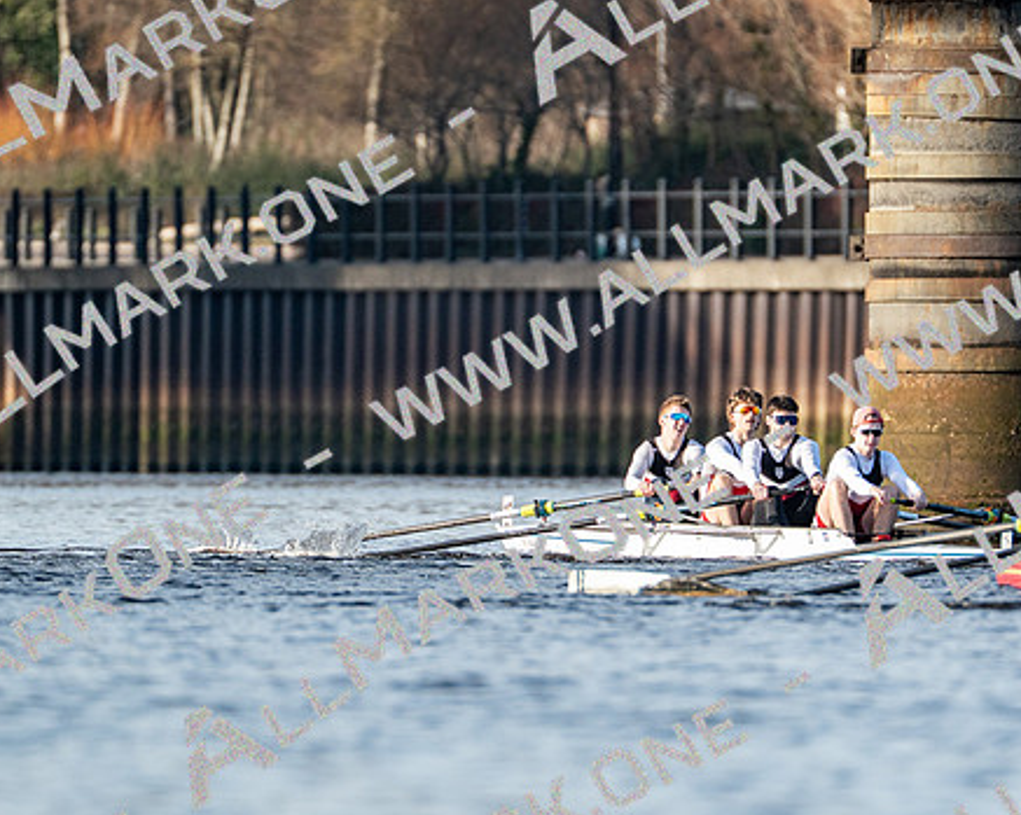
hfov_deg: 1.7
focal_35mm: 1122
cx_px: 659
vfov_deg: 1.4
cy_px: 447
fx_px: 33882
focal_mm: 600
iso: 1000
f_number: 6.3
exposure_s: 1/2000
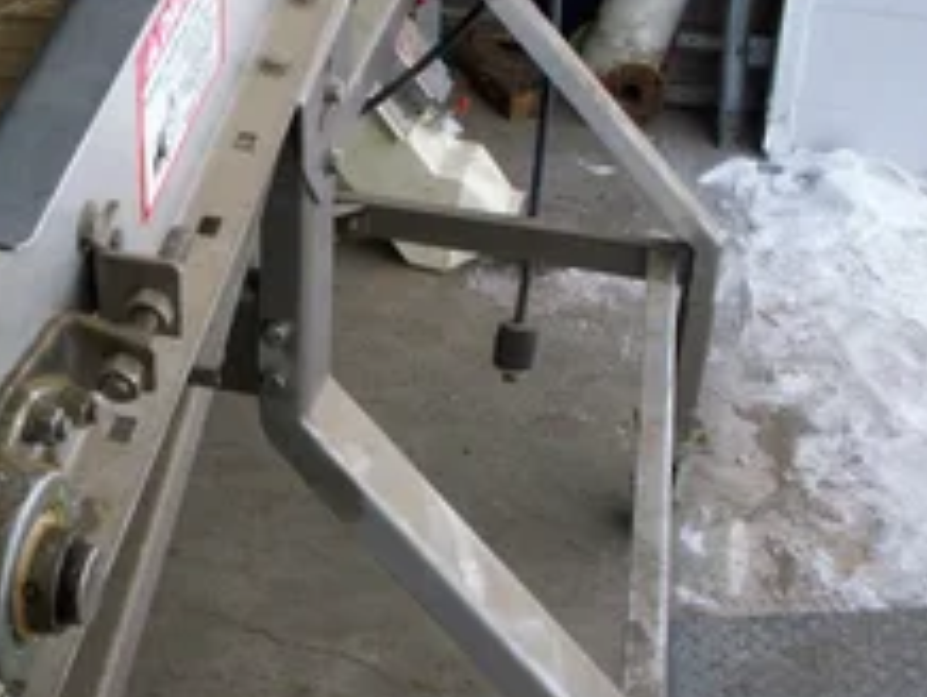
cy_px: 140
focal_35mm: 66
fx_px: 1769
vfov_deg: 22.0
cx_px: 170
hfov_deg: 28.7
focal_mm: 5.9
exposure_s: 1/149
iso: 100
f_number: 4.5
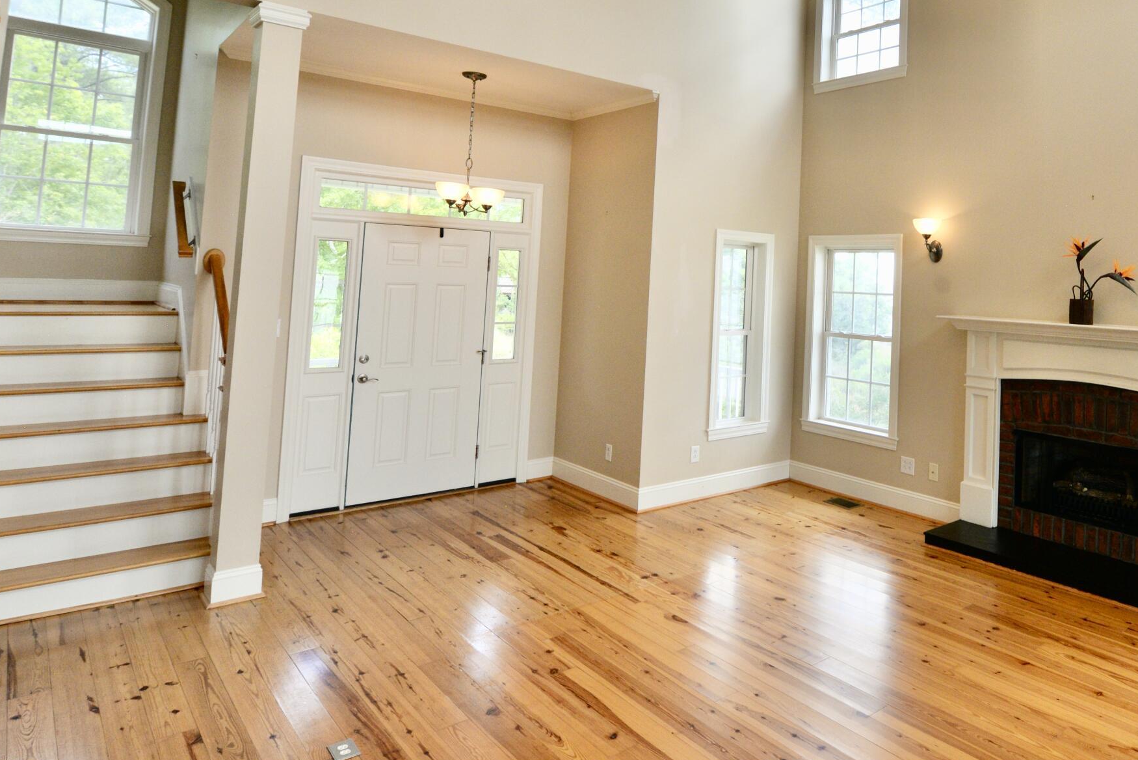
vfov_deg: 51.8
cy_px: 234
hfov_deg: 69.6
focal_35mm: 24
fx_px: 759
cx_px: 831
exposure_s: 1/200
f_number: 7.1
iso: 800
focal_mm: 14
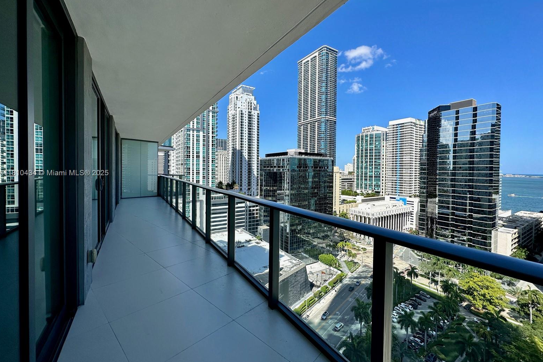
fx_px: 226
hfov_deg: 100.4
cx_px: 277
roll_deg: -0.7
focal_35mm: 15
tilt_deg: -1.2
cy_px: 173
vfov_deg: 77.3
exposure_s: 1/2353
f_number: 2.2
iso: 50
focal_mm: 2.22
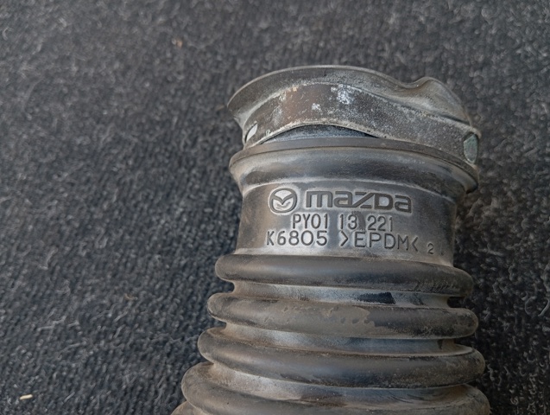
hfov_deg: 63.4
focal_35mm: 28
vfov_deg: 49.9
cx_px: 275
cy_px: 208
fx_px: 446
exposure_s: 1/50
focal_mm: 4.22
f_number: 1.8
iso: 116
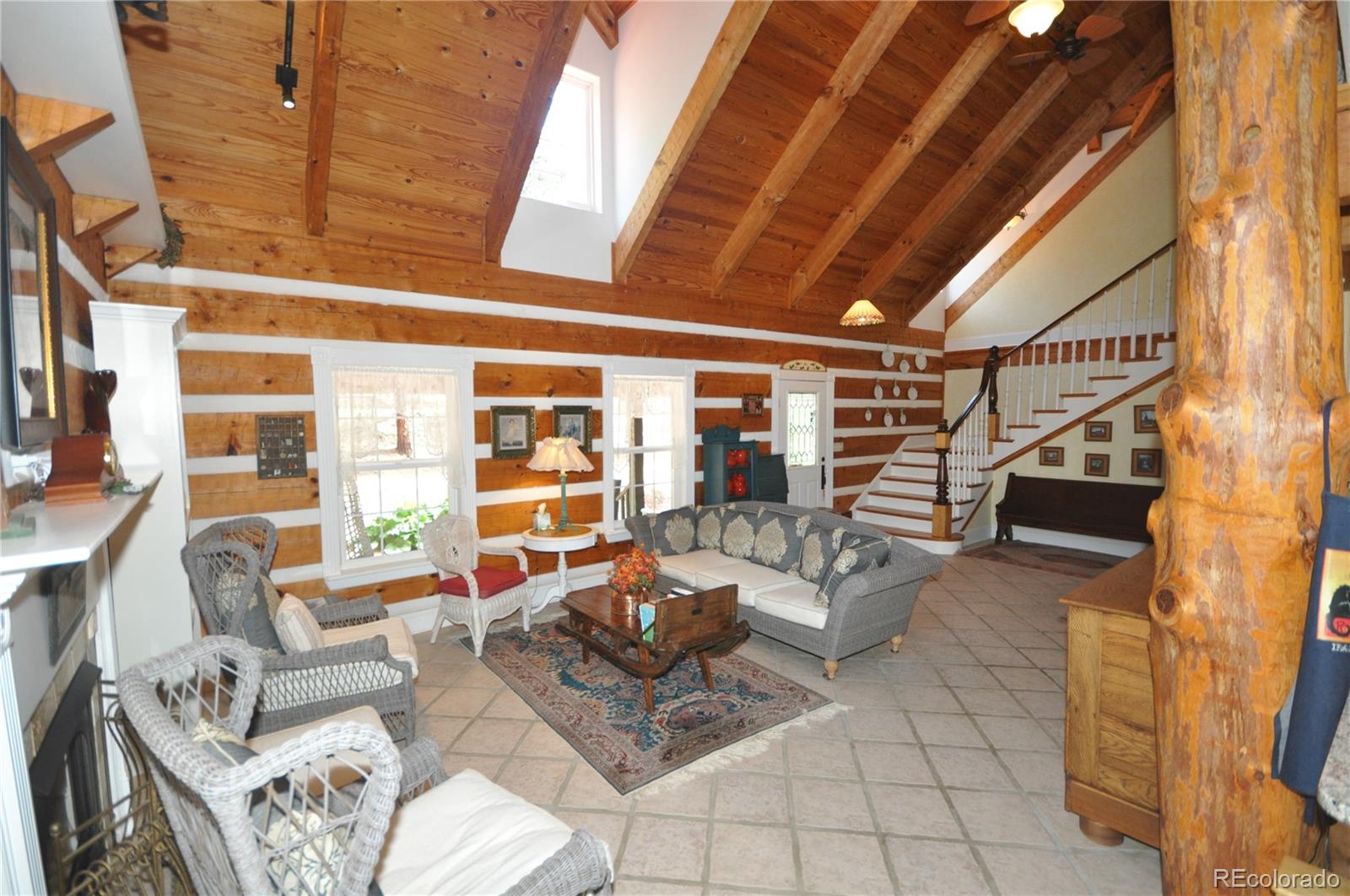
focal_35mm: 15
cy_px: 448
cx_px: 675
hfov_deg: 100.5
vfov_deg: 77.2
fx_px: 562
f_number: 4
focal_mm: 10
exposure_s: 1/60
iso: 800
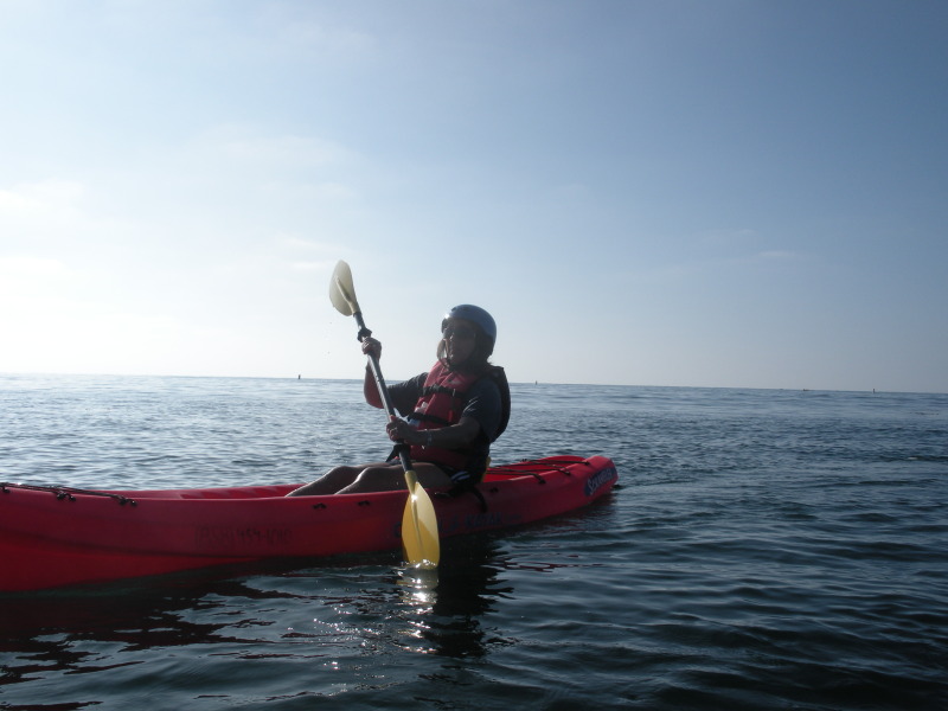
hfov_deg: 51.4
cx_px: 474
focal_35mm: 36
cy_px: 356
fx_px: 986
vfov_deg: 39.7
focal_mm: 6.3
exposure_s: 1/615
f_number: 5.6
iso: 64
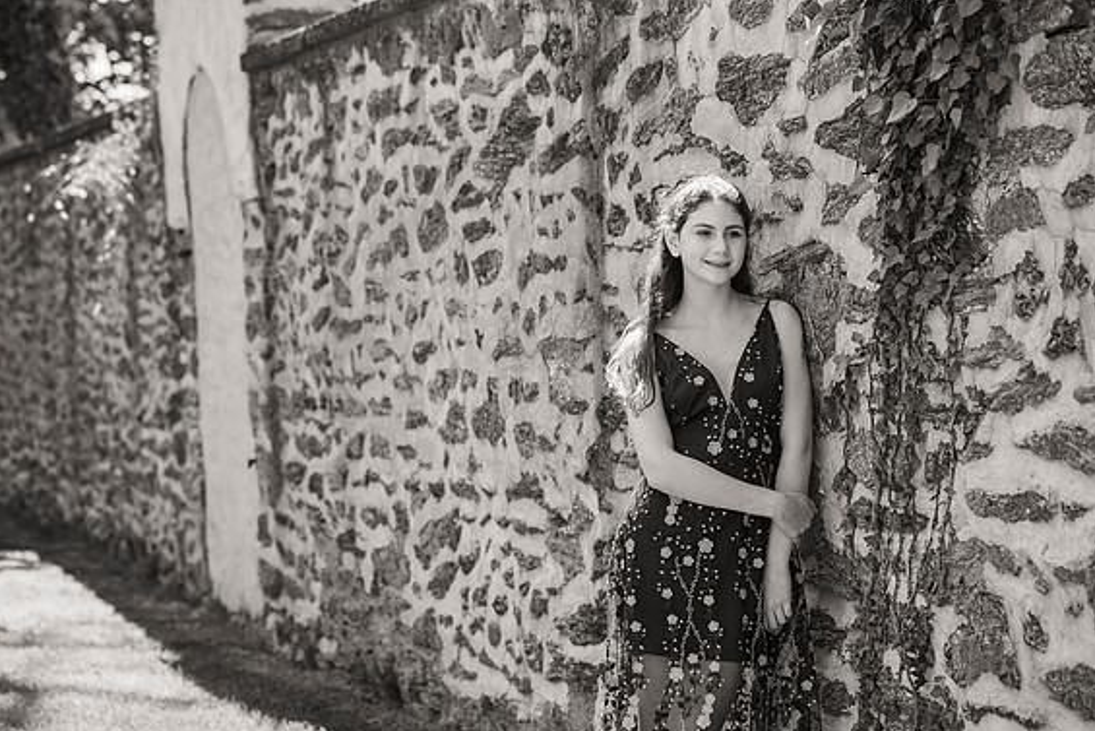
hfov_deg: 23.9
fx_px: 2586
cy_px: 341
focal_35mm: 85
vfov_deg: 16.1
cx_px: 498
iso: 100
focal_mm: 77
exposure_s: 1/320
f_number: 3.5
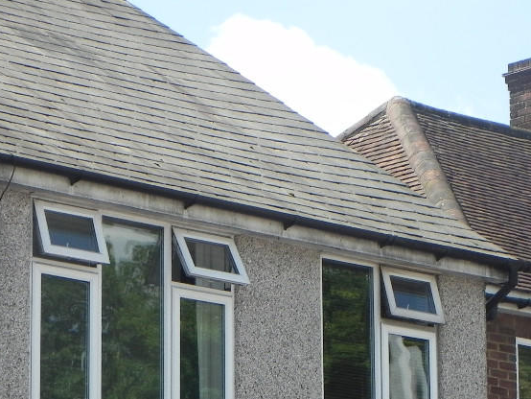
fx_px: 2977
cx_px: 241
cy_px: 344
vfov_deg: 7.6
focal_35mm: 194
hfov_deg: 10.2
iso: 160
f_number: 5.6
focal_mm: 18.8
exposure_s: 1/291
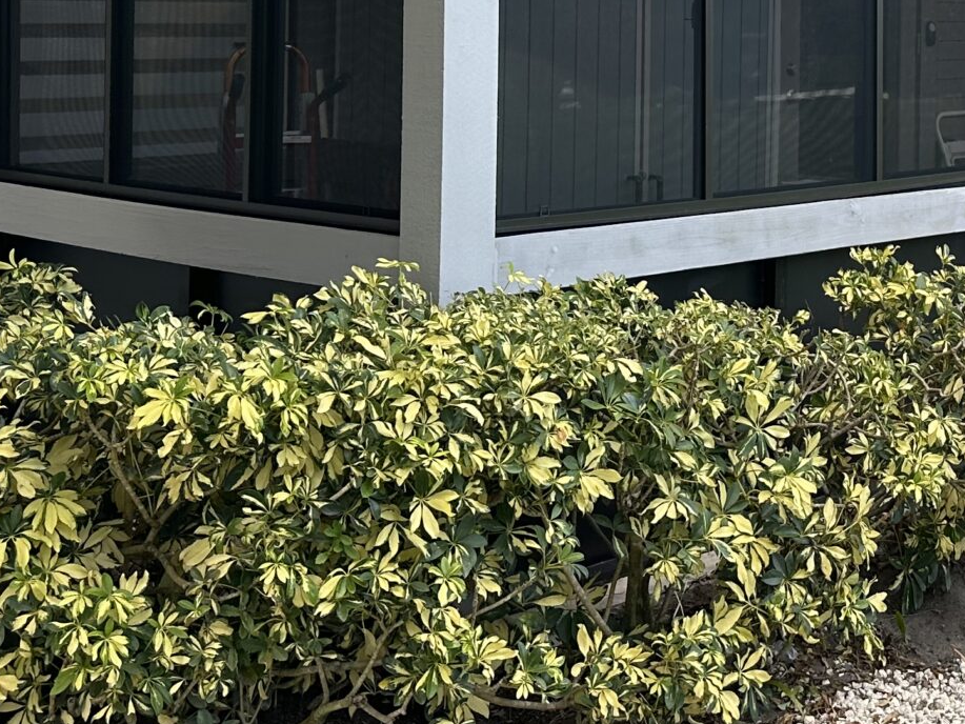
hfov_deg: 27.5
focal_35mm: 67
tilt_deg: +1.2
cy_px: -4
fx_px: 1868
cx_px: 934
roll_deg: -1.8
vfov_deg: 21.2
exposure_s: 1/361
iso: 80
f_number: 1.78
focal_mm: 6.86
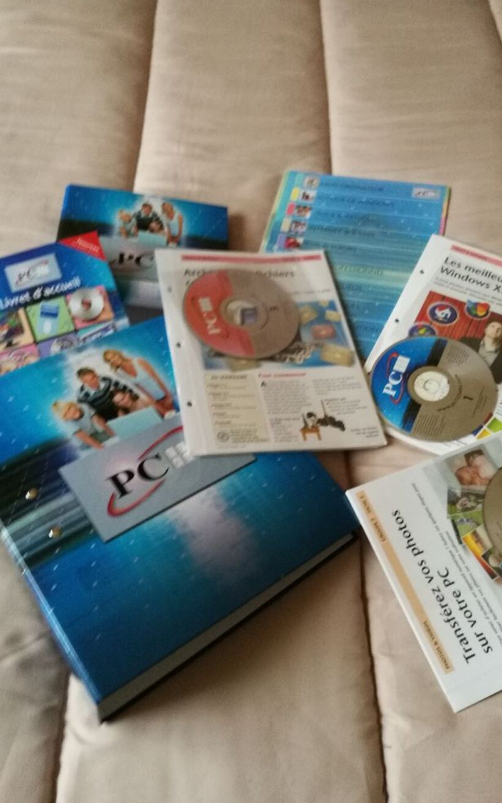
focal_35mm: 29
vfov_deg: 64.6
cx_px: 267
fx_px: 635
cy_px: 404
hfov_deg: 43.1
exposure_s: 1/30
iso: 400
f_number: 2.2
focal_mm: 4.5
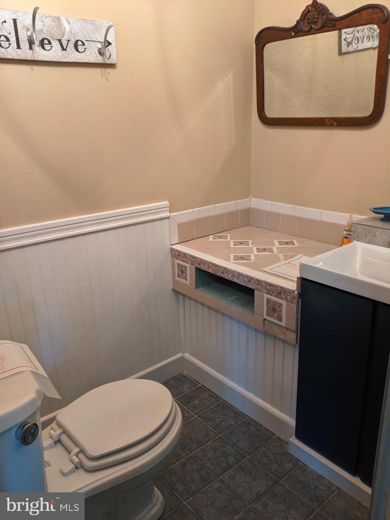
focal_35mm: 27
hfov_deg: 51.4
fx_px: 406
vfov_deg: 65.3
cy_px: 260
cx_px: 195
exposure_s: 1/24
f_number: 1.8
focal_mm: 4.44
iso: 95
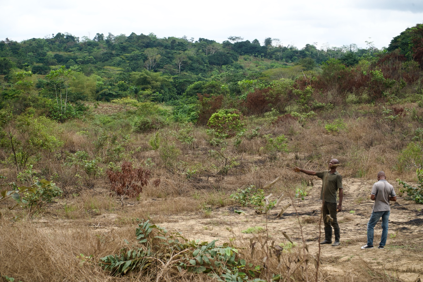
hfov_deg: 28.8
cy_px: 141
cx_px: 212
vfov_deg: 19.5
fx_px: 822
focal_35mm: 70
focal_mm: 70
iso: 400
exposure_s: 1/125
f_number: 10
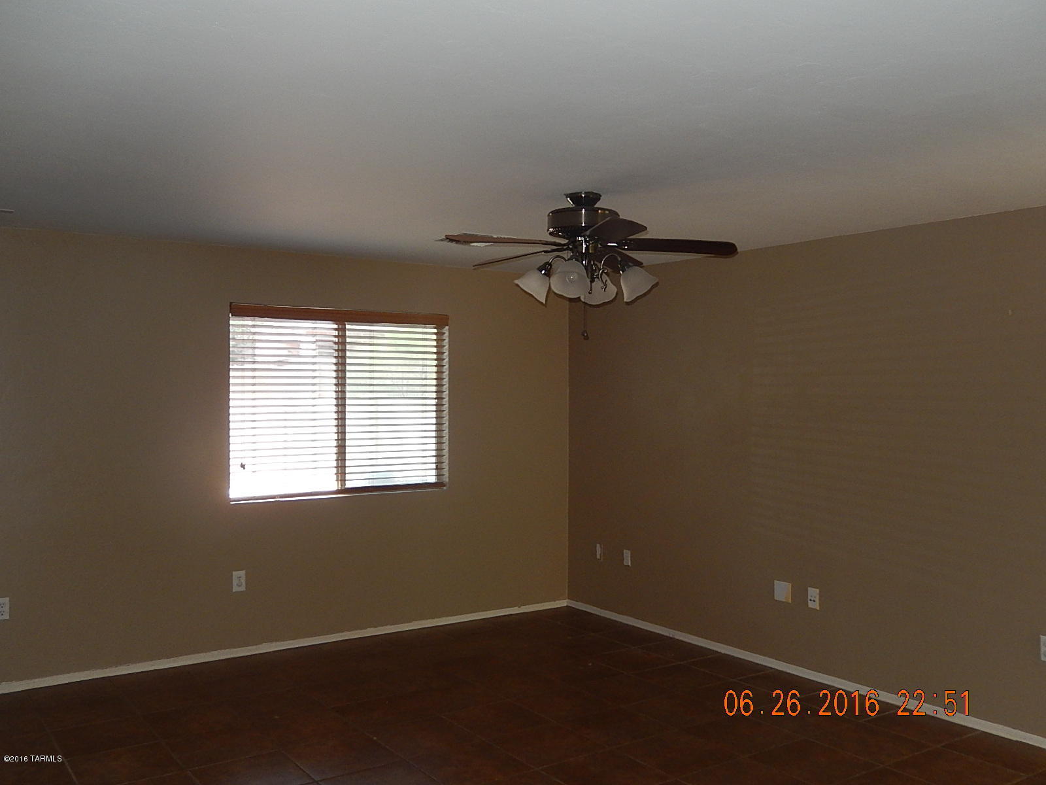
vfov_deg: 44.2
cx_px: 523
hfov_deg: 56.8
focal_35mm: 32
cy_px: 392
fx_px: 967
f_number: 3.8
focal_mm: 5.7
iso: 220
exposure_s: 1/30
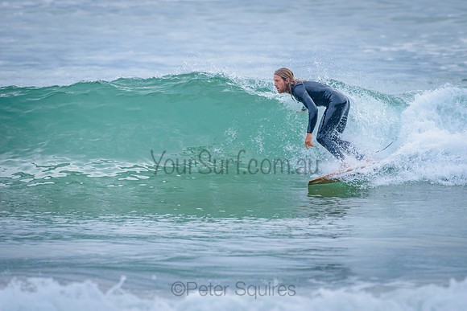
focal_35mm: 613
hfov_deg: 3.4
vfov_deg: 2.2
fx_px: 7952
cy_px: 130
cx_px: 286
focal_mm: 500
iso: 900
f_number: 5.6
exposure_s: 1/2000
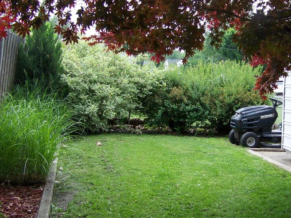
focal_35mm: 56
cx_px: 211
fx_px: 471
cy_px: 94
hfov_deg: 33.8
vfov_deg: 26.1
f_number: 2.8
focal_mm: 5.85
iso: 64
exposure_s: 1/200
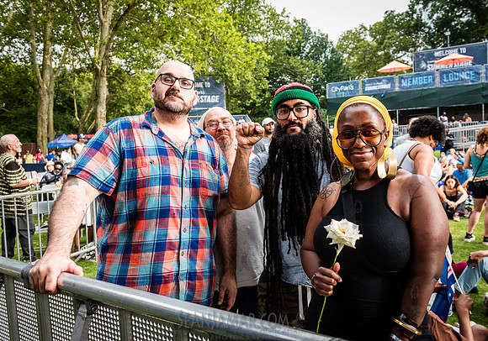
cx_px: 265
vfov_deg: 46.5
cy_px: 164
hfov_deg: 62.9
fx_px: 398
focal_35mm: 29
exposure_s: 1/400
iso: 1000
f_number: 4.5
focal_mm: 27
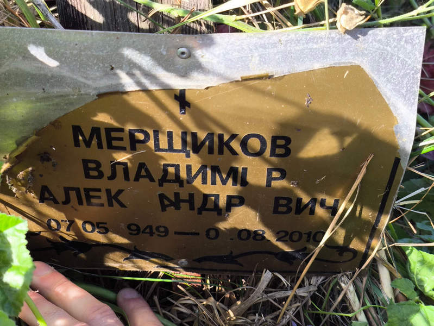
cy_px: 163
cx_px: 217
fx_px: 627
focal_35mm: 50
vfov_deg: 29.1
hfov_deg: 38.2
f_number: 1.7
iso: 50
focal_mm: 4.71
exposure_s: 1/295
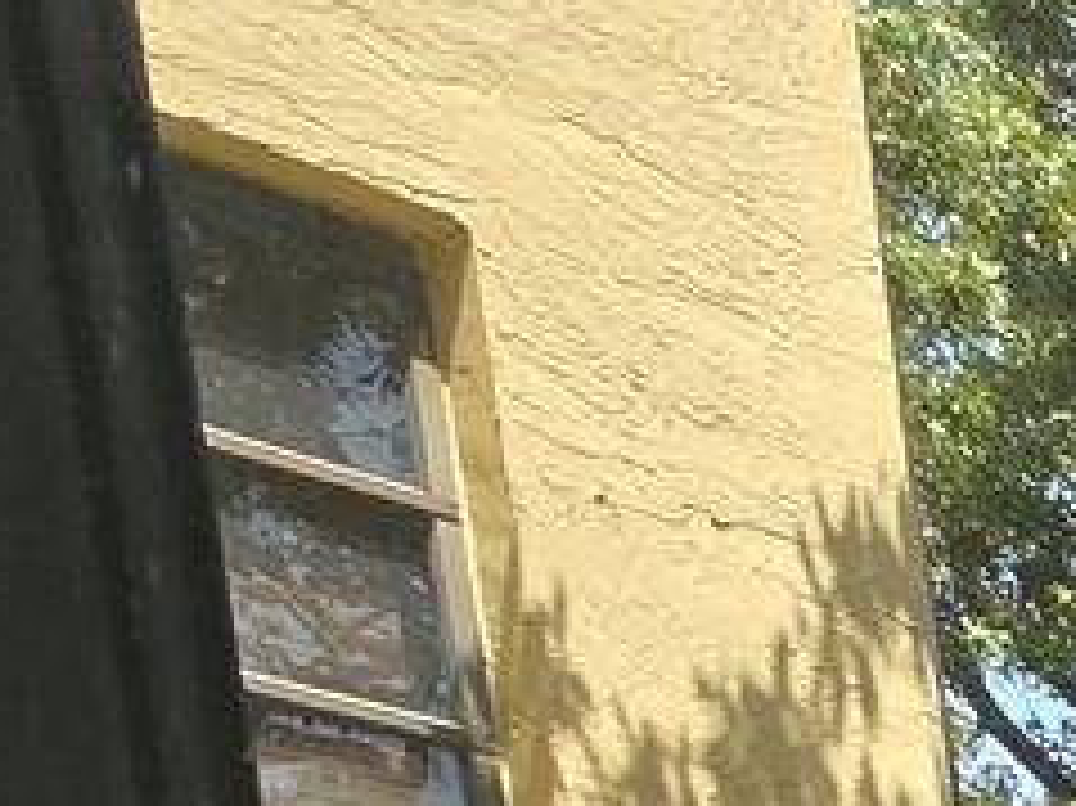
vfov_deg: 11.5
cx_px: 3395
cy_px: 2296
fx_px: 2703
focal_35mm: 87
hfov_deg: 10.8
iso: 50
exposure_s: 1/580
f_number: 2.2
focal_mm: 2.2
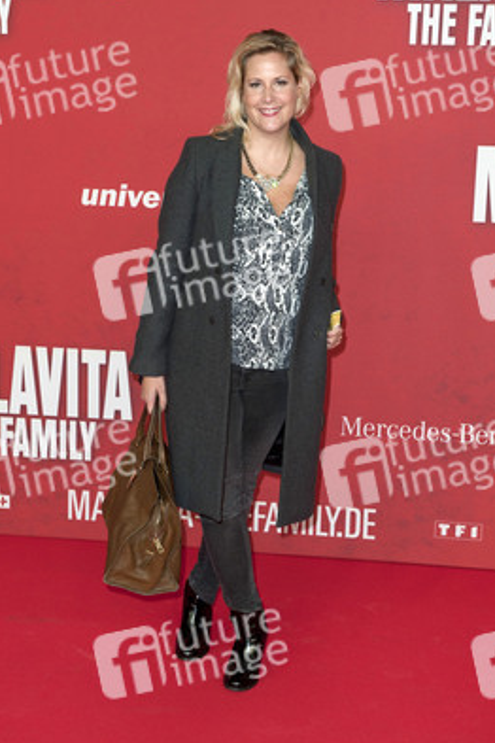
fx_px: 1176
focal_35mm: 57
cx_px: 247
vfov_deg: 35.1
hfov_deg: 23.8
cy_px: 371
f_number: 5.6
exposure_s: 1/250
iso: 800
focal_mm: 56
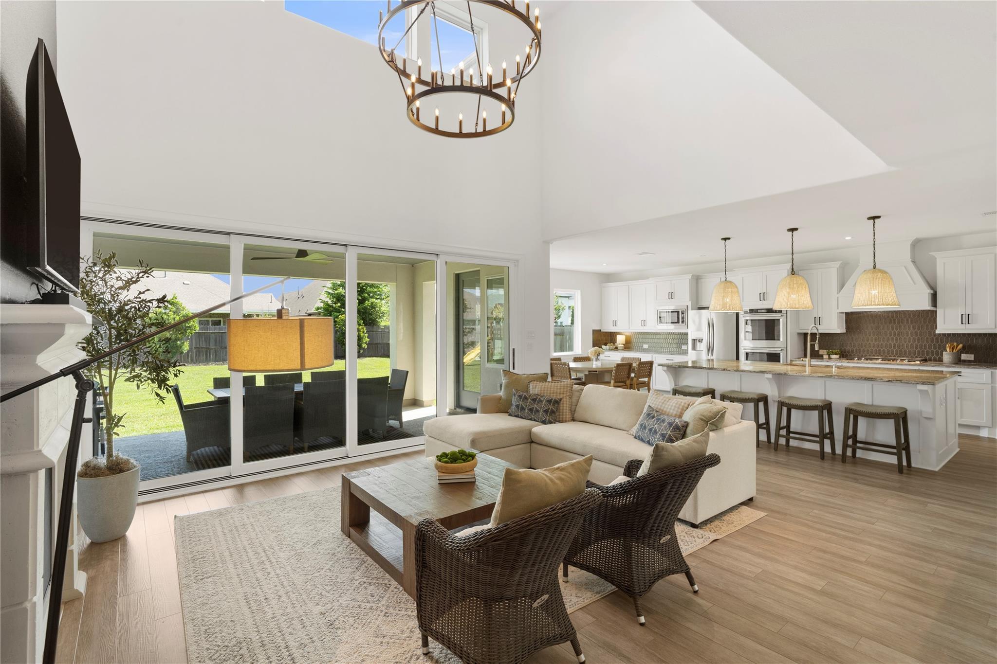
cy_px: 332
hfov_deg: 96.7
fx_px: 443
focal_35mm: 16
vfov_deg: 73.7
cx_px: 498
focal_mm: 16
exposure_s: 1/3
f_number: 8
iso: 320
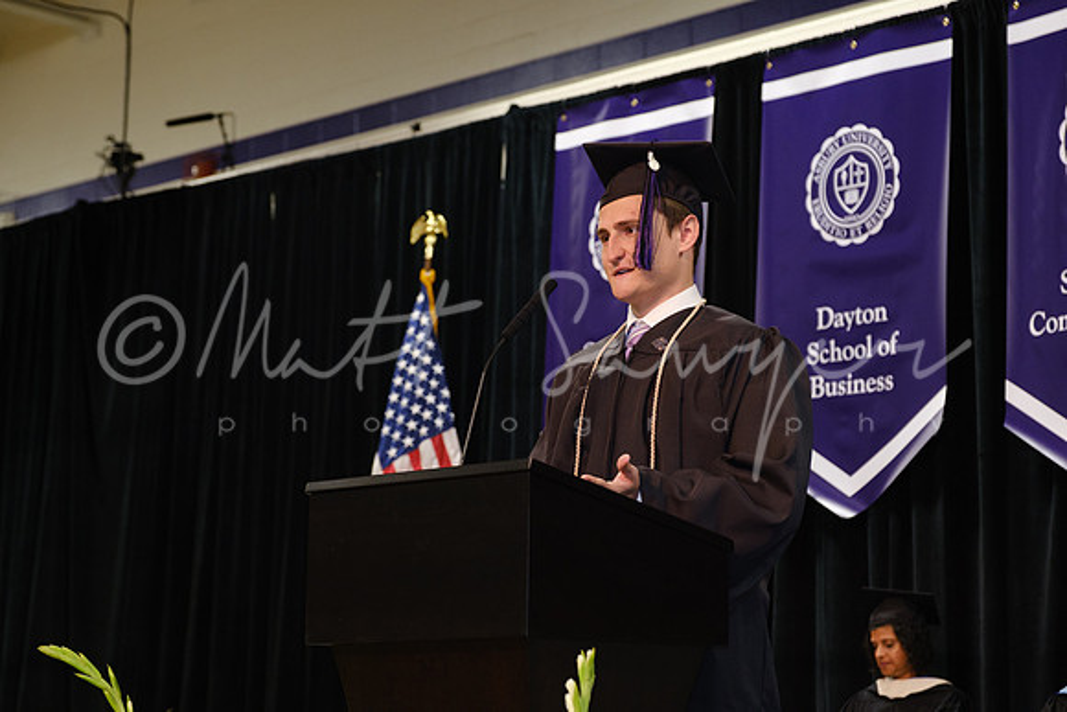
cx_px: 534
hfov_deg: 24.5
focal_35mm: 83
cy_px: 356
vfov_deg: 16.5
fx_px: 2460
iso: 1600
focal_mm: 55
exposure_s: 1/125
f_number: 4
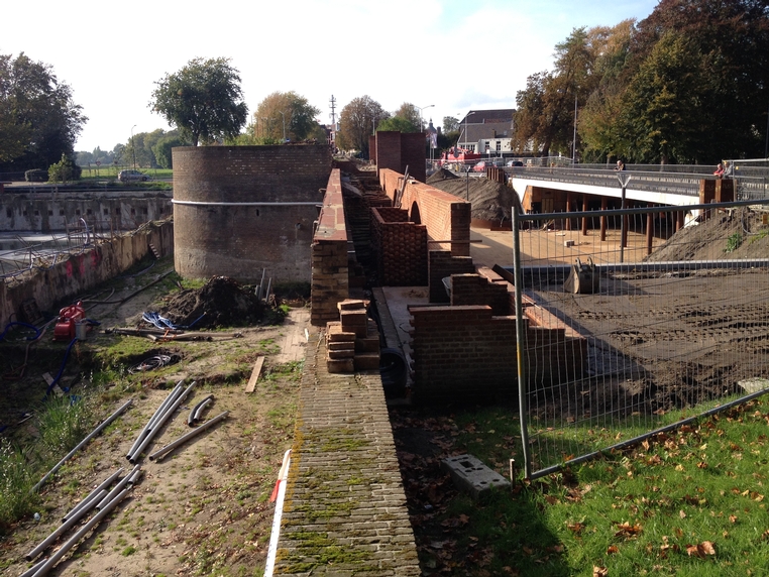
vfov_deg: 40.7
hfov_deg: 52.6
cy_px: 288
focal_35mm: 35
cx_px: 384
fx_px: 778
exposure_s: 1/789
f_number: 2.4
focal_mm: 4.28
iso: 50
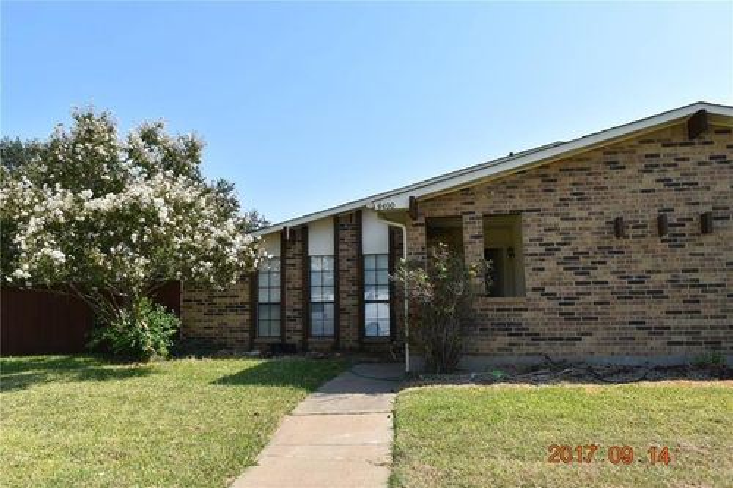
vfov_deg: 47.9
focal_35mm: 27
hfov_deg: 67.4
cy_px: 244
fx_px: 550
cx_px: 366
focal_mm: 18
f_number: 10
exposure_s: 1/400
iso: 200
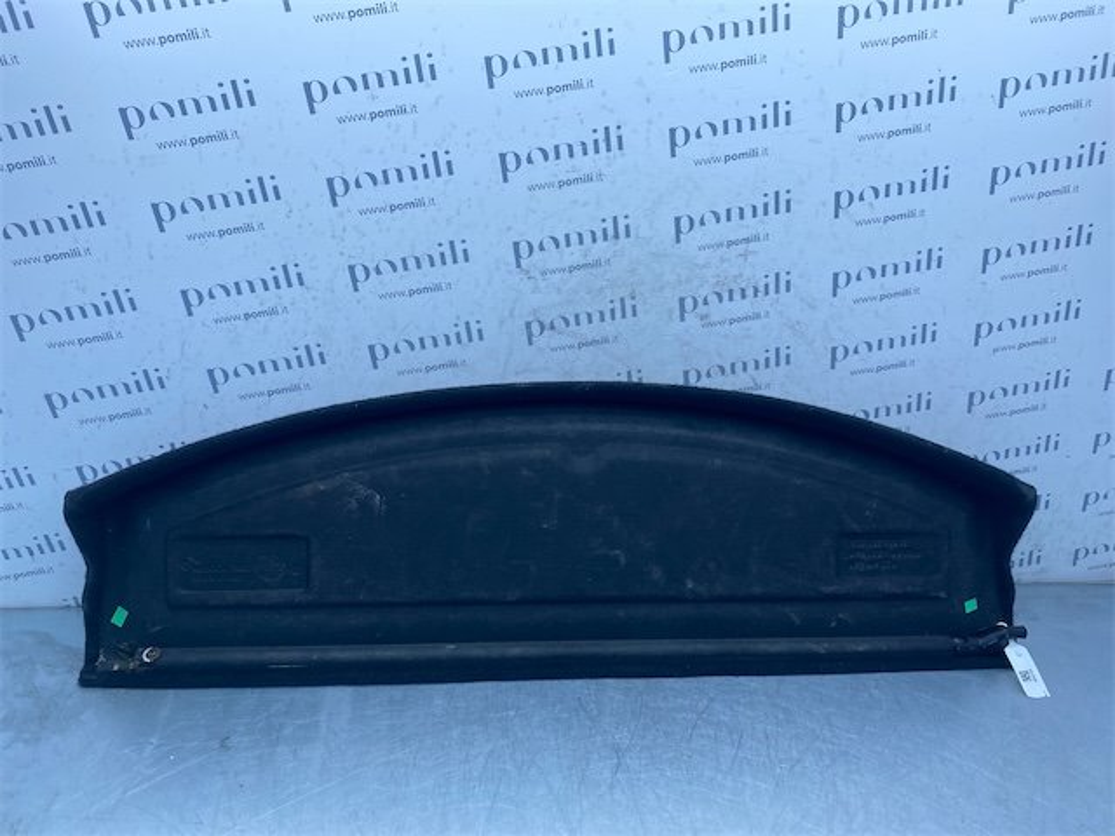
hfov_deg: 67.3
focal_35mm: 26
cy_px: 418
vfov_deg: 53.1
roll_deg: -3.6
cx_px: 558
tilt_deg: -27.0
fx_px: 837
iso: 32
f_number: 1.8
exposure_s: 1/1025
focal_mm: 4.25
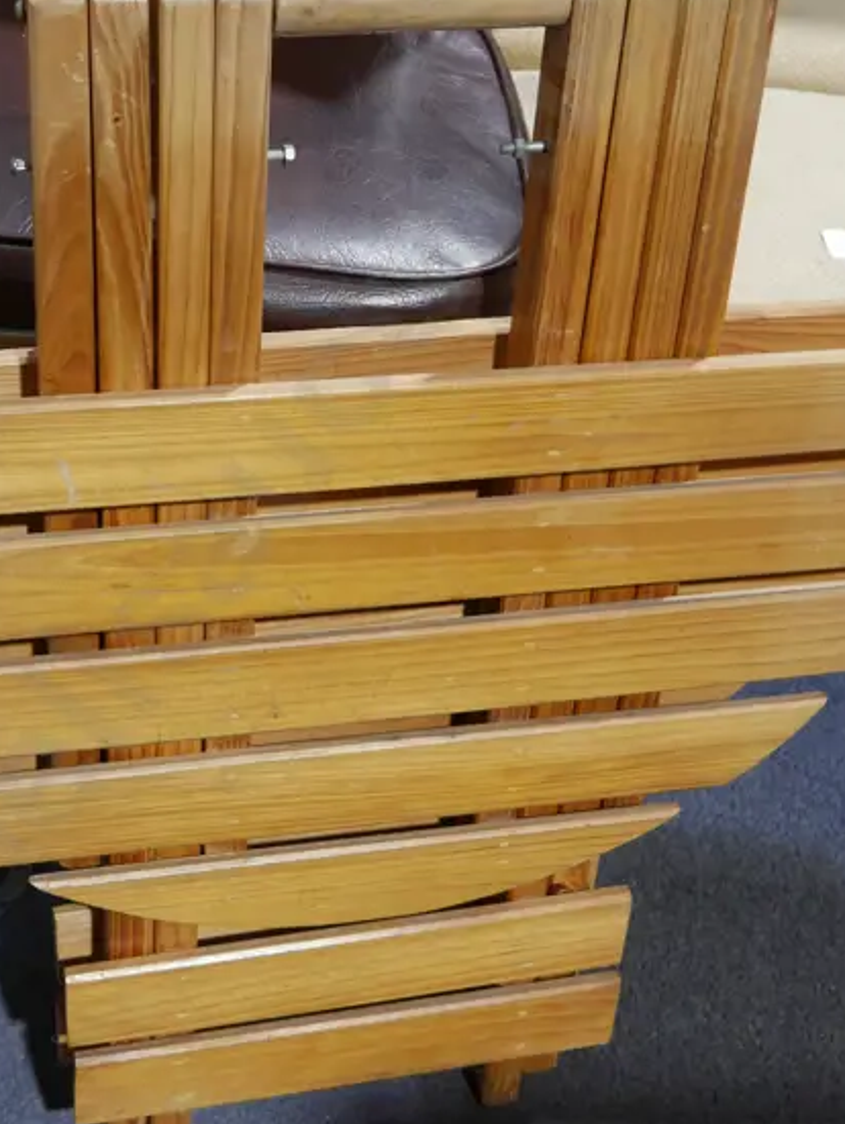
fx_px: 1691
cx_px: 289
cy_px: 455
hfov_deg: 27.9
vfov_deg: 36.7
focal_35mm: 52
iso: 400
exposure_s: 1/60
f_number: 3.5
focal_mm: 14
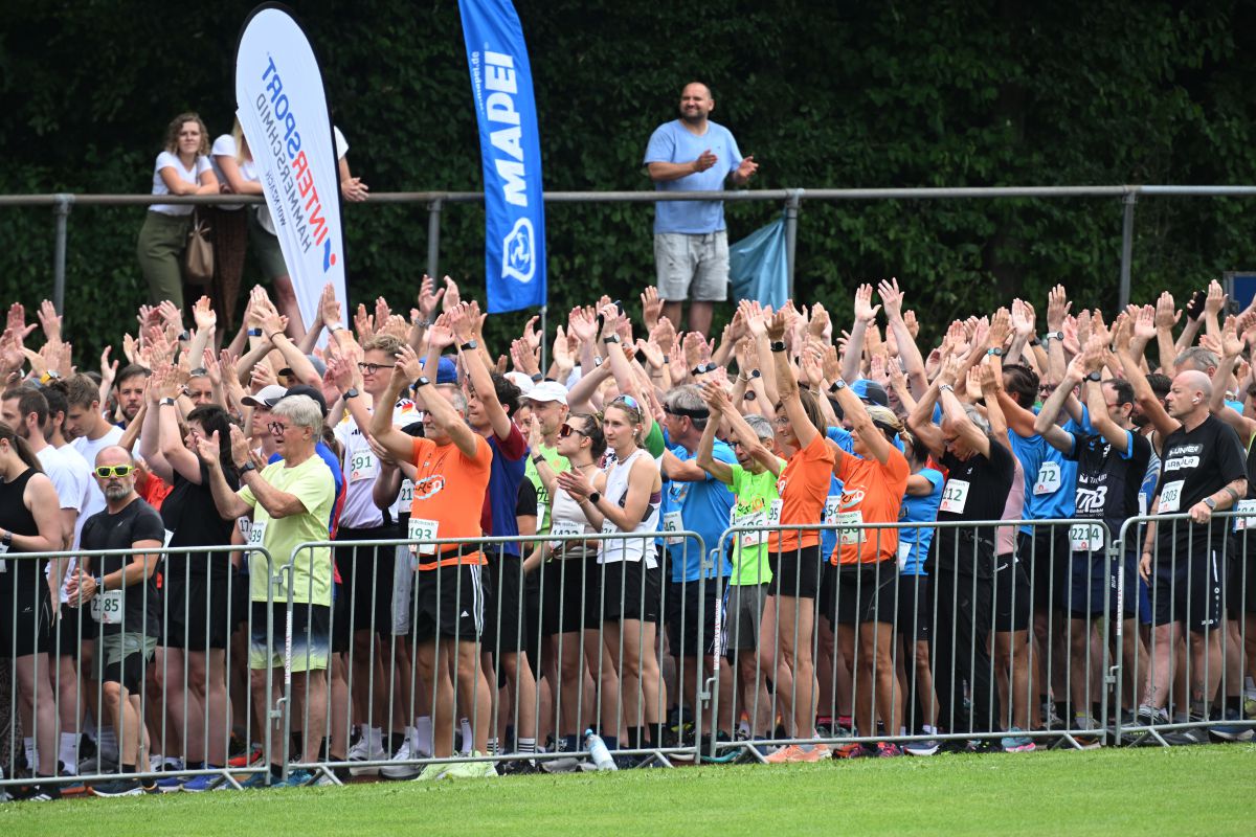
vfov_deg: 3.4
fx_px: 13954
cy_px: 418
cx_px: 628
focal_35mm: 400
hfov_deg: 5.2
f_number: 5.6
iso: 200
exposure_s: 1/200
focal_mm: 400
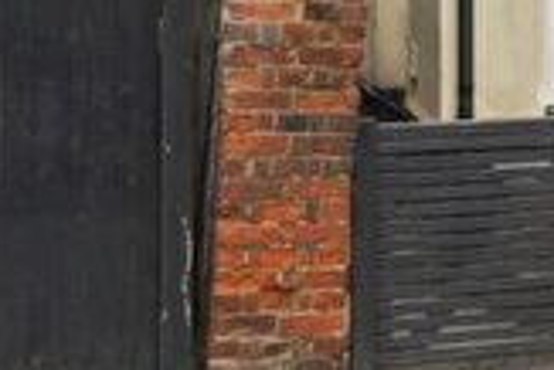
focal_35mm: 129
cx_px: 768
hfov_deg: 15.0
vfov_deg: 9.9
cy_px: -375
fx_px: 1987
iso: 320
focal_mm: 30
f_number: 8
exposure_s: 1/50
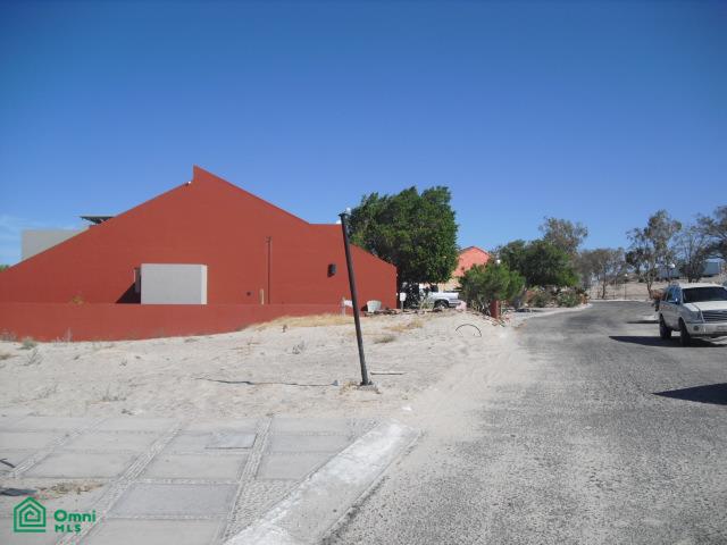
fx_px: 756
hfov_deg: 51.4
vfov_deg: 39.7
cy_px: 272
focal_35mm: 36
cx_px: 364
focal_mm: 6.3
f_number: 7.8
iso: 64
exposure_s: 1/200
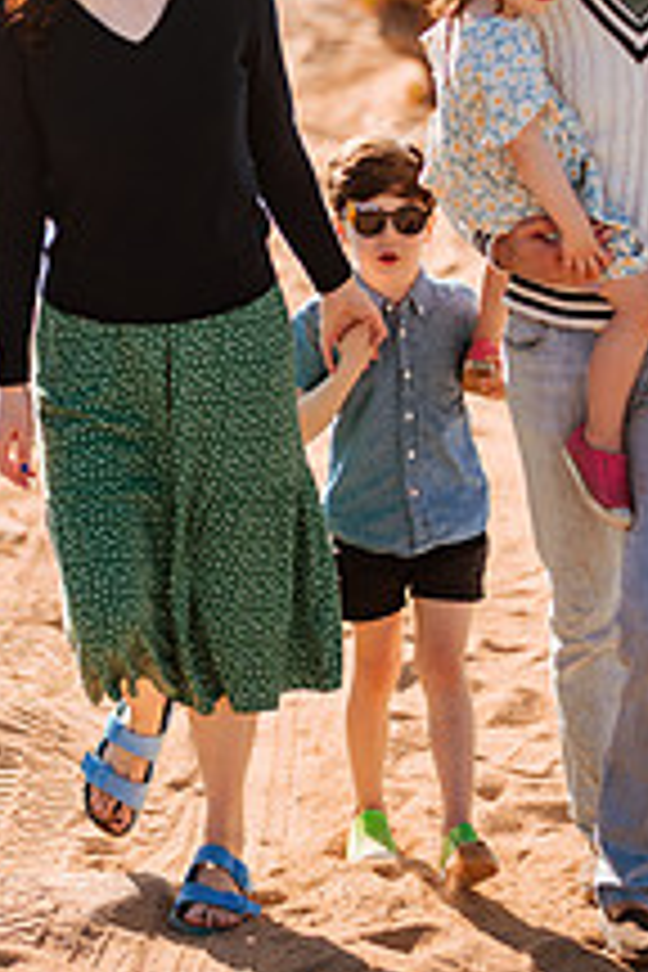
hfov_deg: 11.3
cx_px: 369
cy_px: 320
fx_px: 3267
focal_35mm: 121
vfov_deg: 16.9
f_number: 1.8
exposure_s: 1/4000
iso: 50
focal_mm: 58
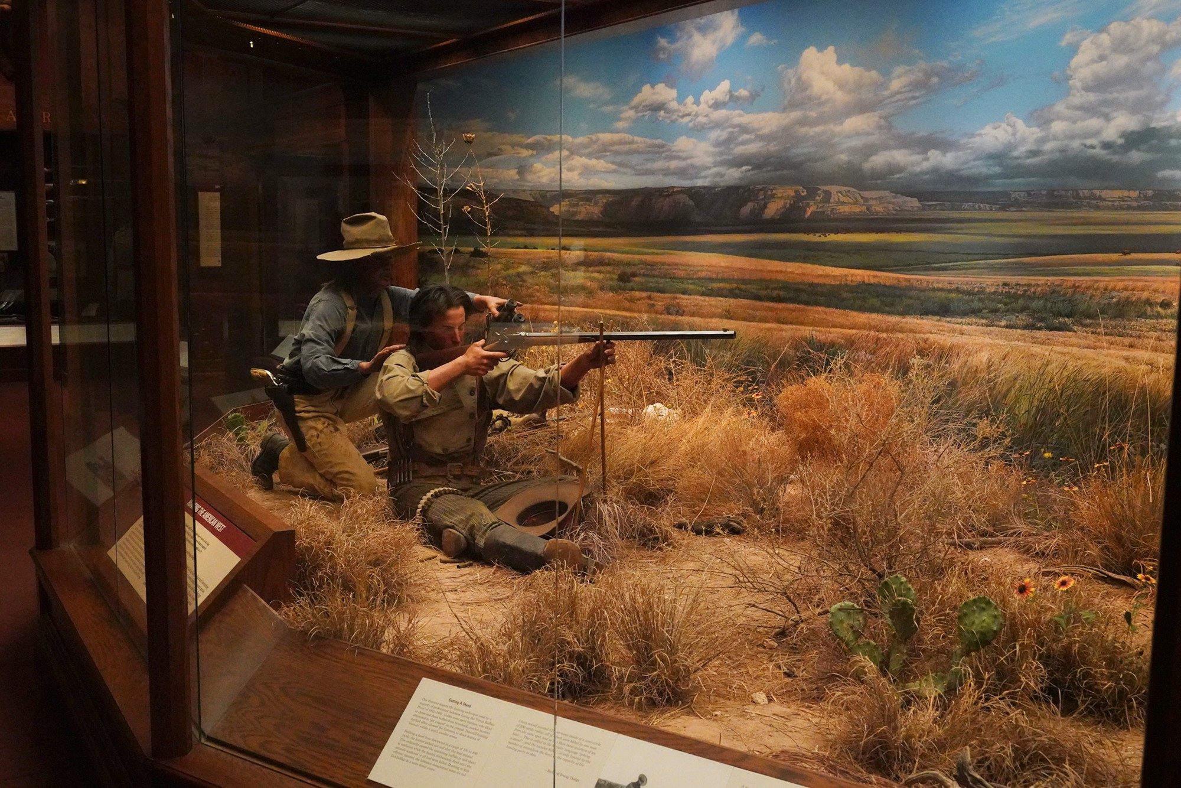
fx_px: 1214
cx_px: 590
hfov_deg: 51.9
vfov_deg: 36.0
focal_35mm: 37
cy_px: 394
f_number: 8
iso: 16000
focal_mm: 37
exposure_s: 1/100
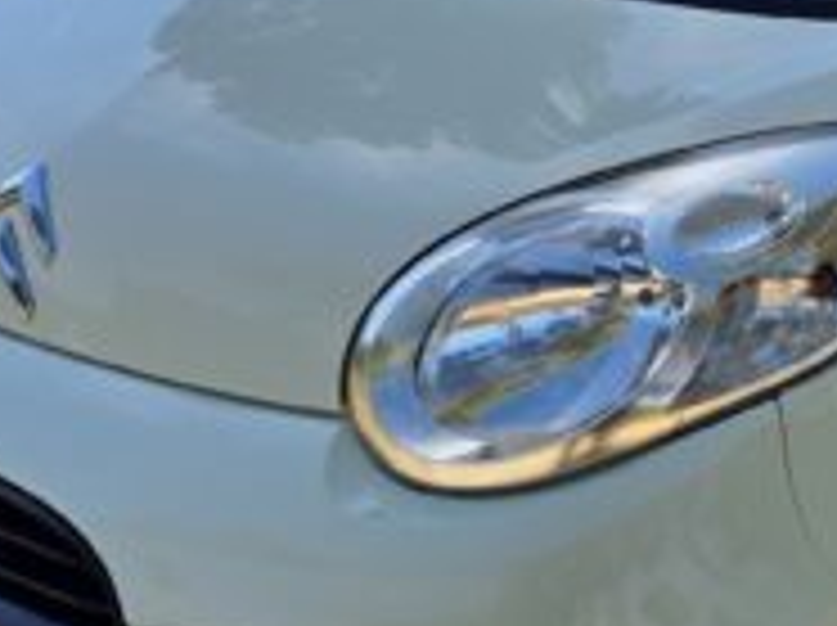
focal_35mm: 95
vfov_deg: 15.4
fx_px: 2294
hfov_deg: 20.2
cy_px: 72
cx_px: 792
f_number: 1.7
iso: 80
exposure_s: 1/3788
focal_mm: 6.3
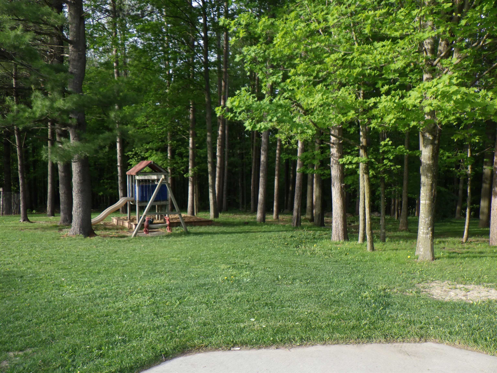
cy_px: 186
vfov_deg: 49.7
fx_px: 402
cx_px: 248
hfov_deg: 63.4
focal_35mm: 28
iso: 125
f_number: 4.2
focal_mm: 5
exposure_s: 1/200
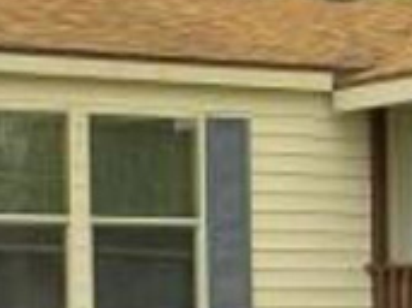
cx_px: 467
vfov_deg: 8.5
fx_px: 2069
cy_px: 214
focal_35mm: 174
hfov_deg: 11.2
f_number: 2.2
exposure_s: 1/842
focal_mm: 4.15
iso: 32
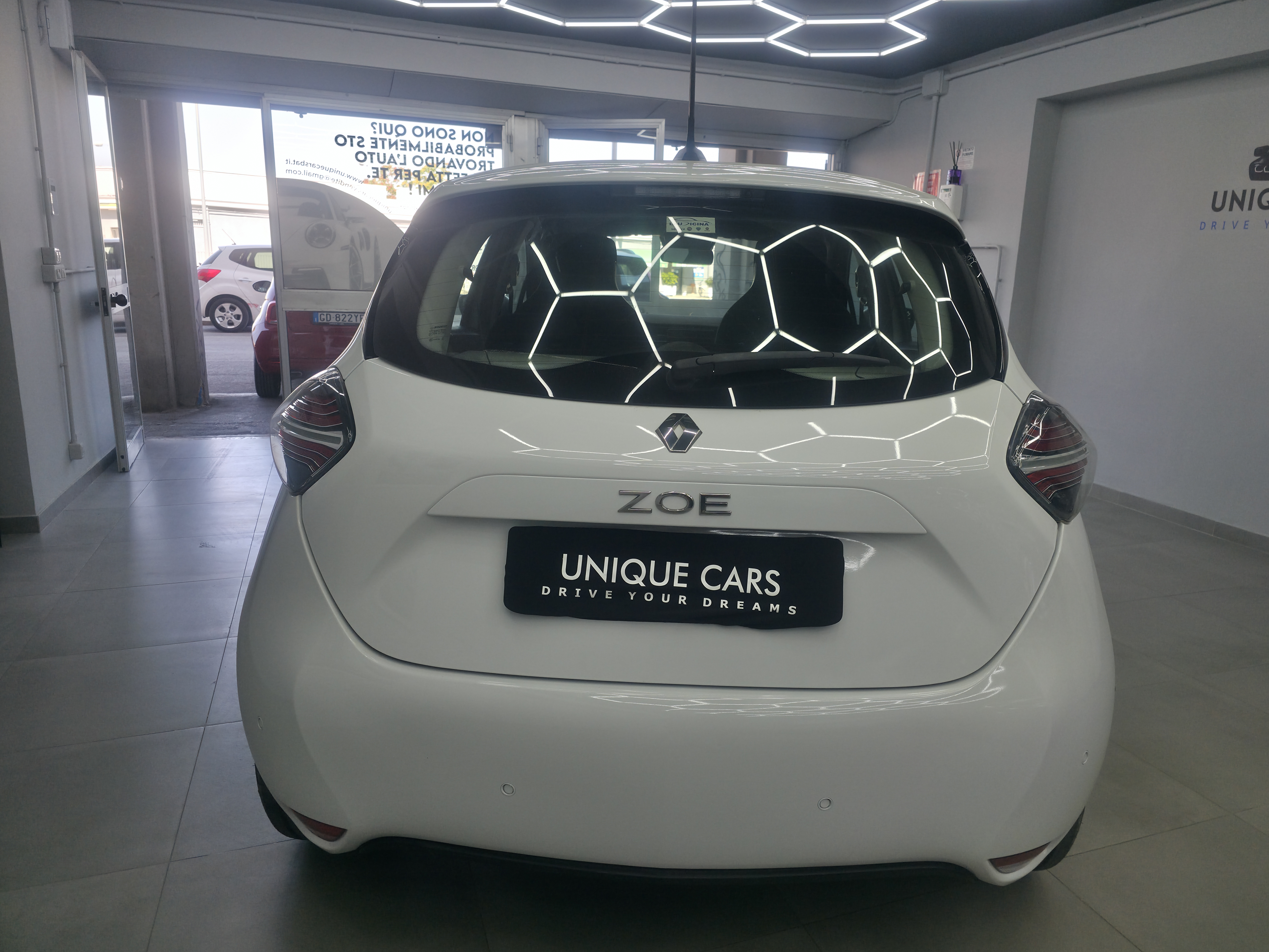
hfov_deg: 71.6
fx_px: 880
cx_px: 656
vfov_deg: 56.8
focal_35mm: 24
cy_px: 466
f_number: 1.7
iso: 40
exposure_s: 1/359
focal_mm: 6.3
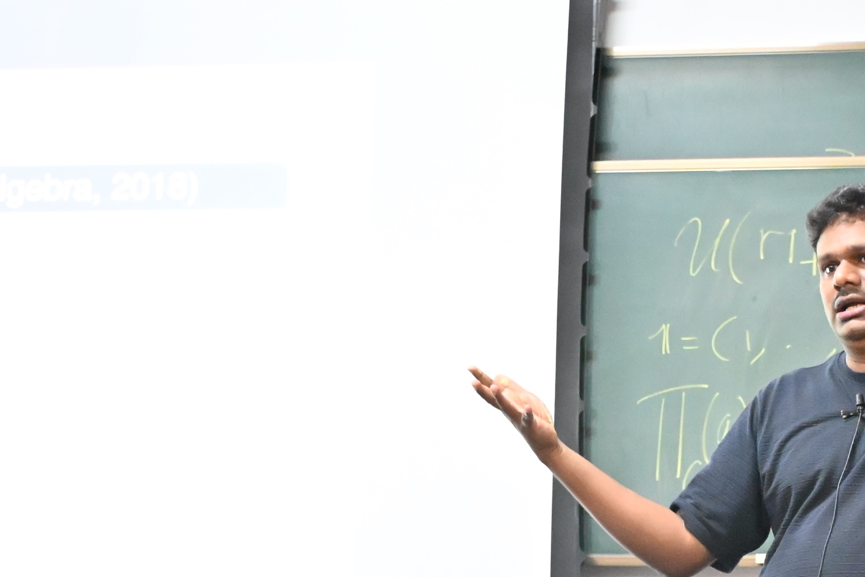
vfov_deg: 12.9
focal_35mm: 105
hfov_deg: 19.4
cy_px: 505
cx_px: 611
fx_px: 2523
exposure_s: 1/160
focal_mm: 38
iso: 10000
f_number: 4.2
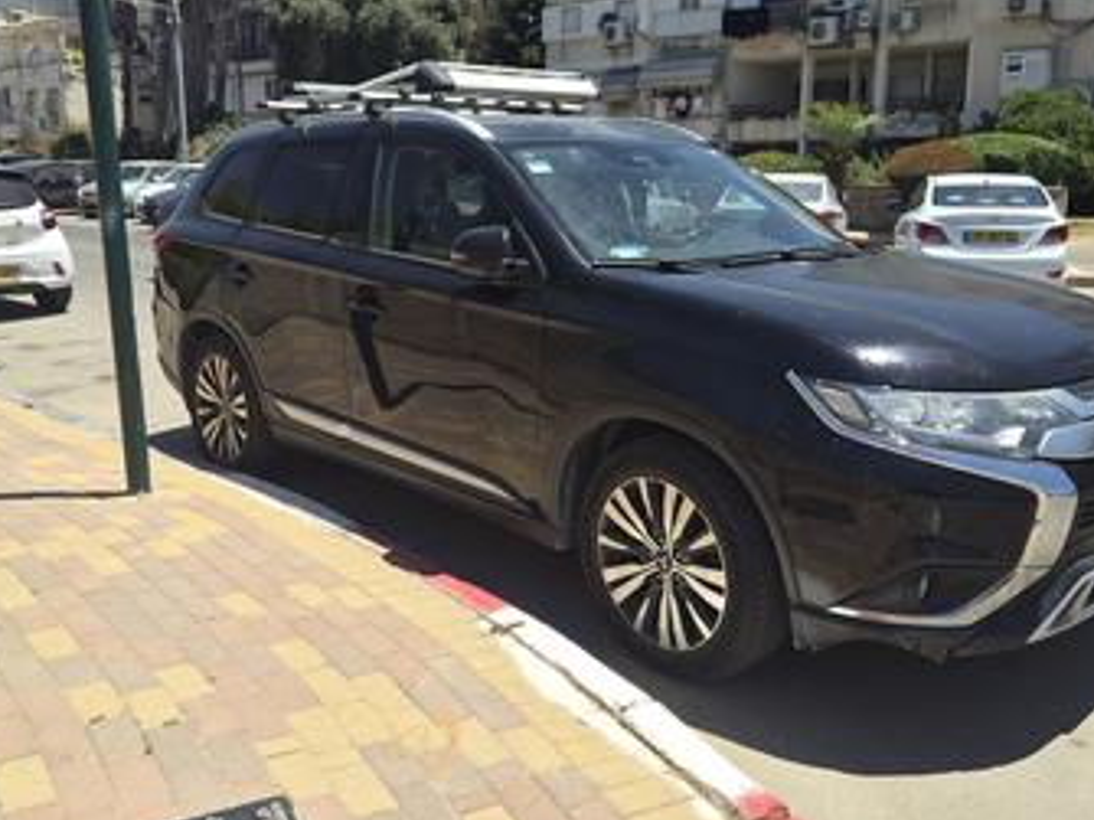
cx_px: 568
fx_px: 1043
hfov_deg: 55.4
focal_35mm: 33
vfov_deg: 42.9
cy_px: 363
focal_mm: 5.4
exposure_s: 1/1052
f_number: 1.8
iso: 16
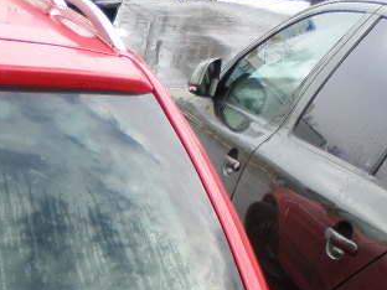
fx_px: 917
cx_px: -108
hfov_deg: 21.6
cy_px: 451
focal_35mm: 82
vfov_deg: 16.2
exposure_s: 1/250
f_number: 2.5
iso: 80
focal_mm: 4.5
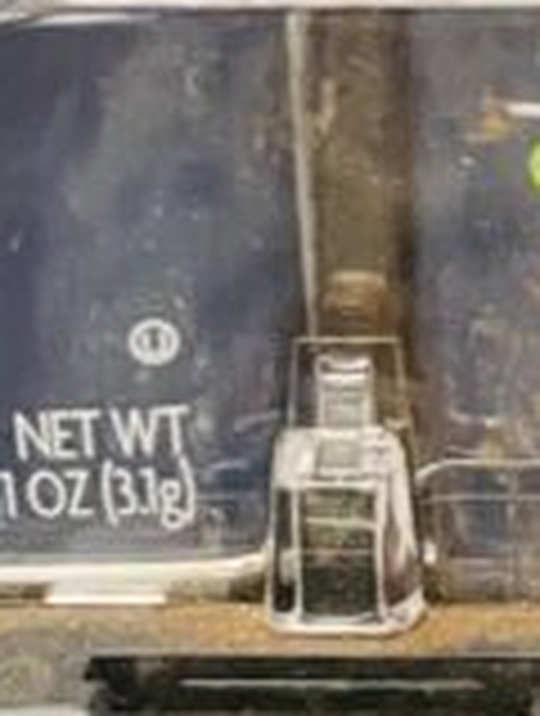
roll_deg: -1.1
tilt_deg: -10.1
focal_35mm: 167
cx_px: 1494
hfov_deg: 7.9
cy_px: -1545
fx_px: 3460
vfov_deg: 9.1
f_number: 1.6
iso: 125
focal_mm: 4.2
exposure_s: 1/60
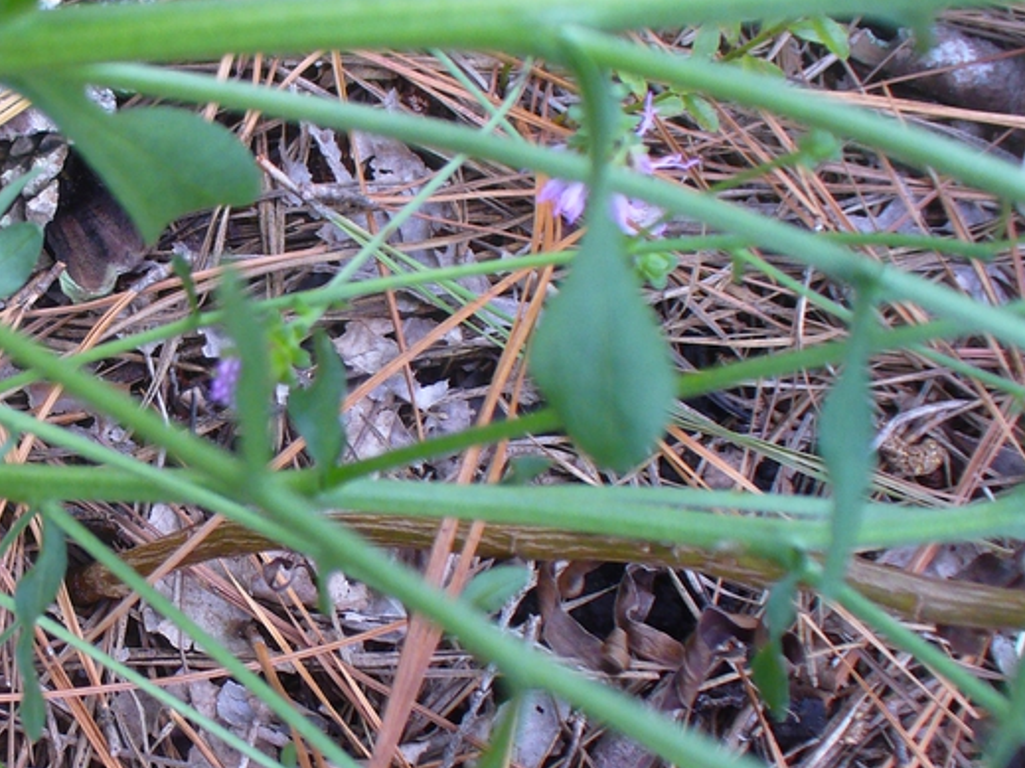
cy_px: 428
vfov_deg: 20.1
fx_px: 2161
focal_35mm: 73
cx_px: 186
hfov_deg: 26.1
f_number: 2.8
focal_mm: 6.1
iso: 100
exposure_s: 1/60
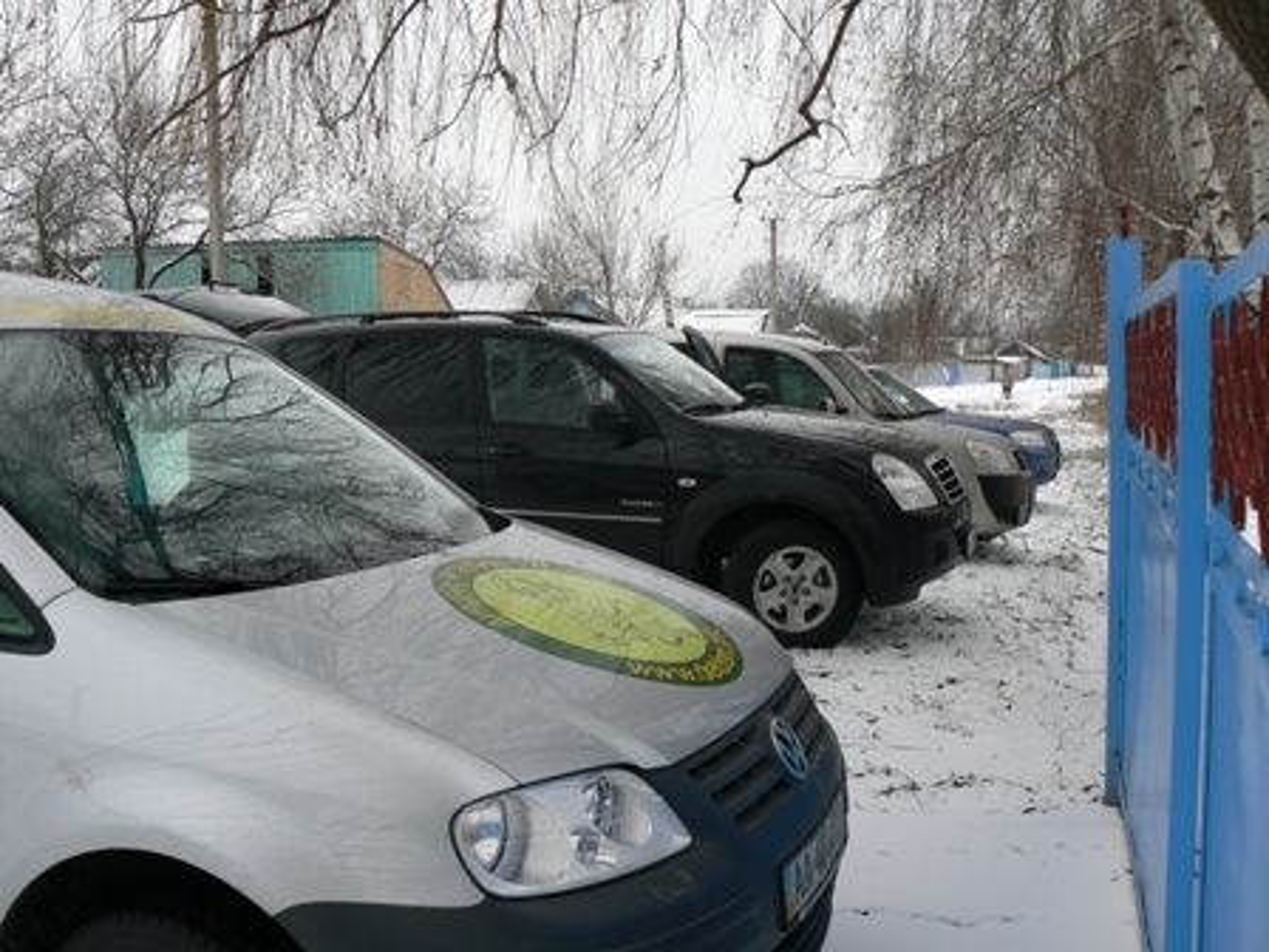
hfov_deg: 51.4
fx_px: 1320
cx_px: 634
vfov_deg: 39.7
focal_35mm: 36
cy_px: 476
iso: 80
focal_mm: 6
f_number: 4.5
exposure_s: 1/125
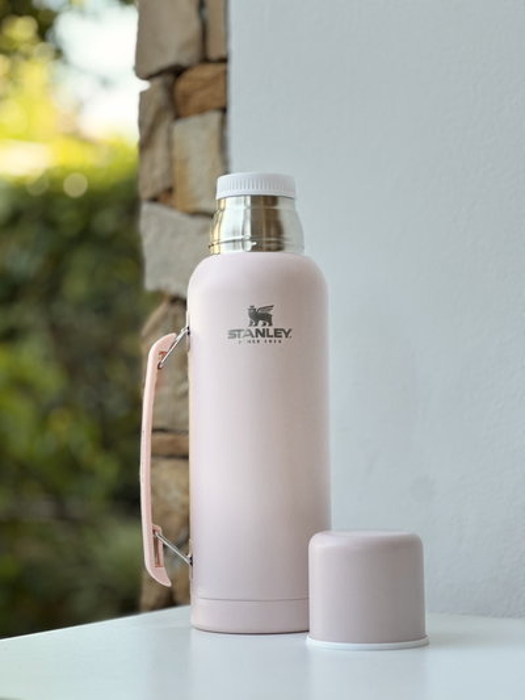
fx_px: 1556
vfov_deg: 25.3
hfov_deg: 19.1
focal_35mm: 77
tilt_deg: +3.9
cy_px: 350
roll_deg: +0.6
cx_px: 262
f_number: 2.8
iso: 64
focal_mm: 9
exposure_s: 1/121
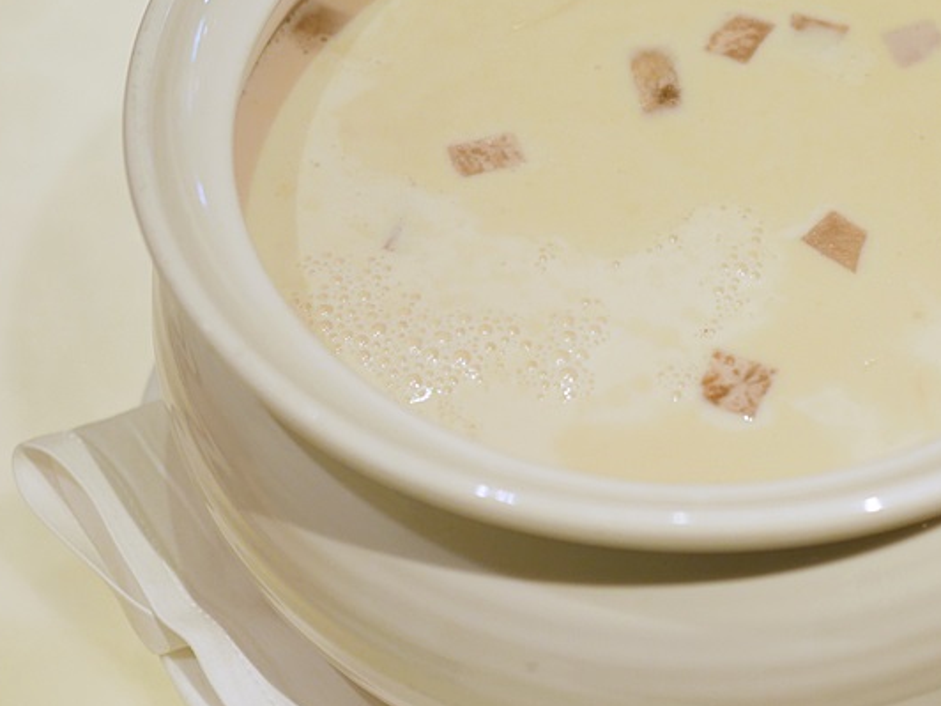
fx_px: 2555
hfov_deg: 20.7
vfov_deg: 15.6
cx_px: 688
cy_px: 160
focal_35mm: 94
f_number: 1.8
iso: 200
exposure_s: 1/100
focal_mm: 25
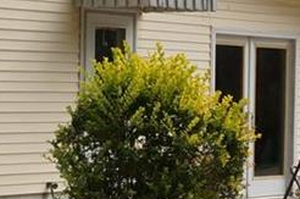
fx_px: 1541
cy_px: 179
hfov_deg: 11.1
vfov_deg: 7.4
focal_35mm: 185
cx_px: 274
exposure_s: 1/160
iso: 100
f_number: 8
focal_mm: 19
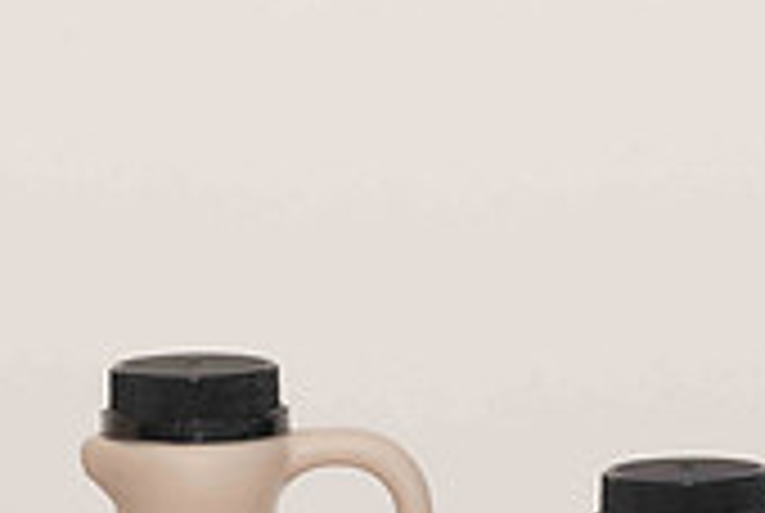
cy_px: 709
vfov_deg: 4.6
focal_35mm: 297
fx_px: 6322
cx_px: 288
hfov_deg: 6.9
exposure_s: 1/100
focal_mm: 85
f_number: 13
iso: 400
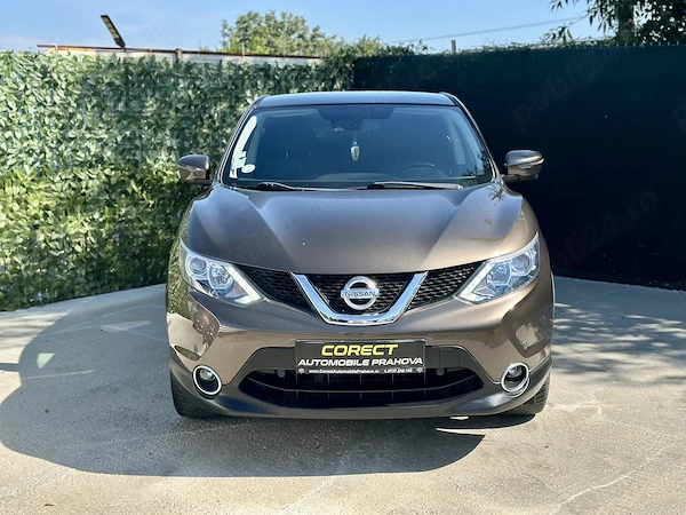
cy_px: 258
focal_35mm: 48
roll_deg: +0.7
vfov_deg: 30.3
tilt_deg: -9.1
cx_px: 343
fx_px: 951
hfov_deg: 39.7
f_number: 1.78
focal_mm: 6.86
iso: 100
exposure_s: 1/2252
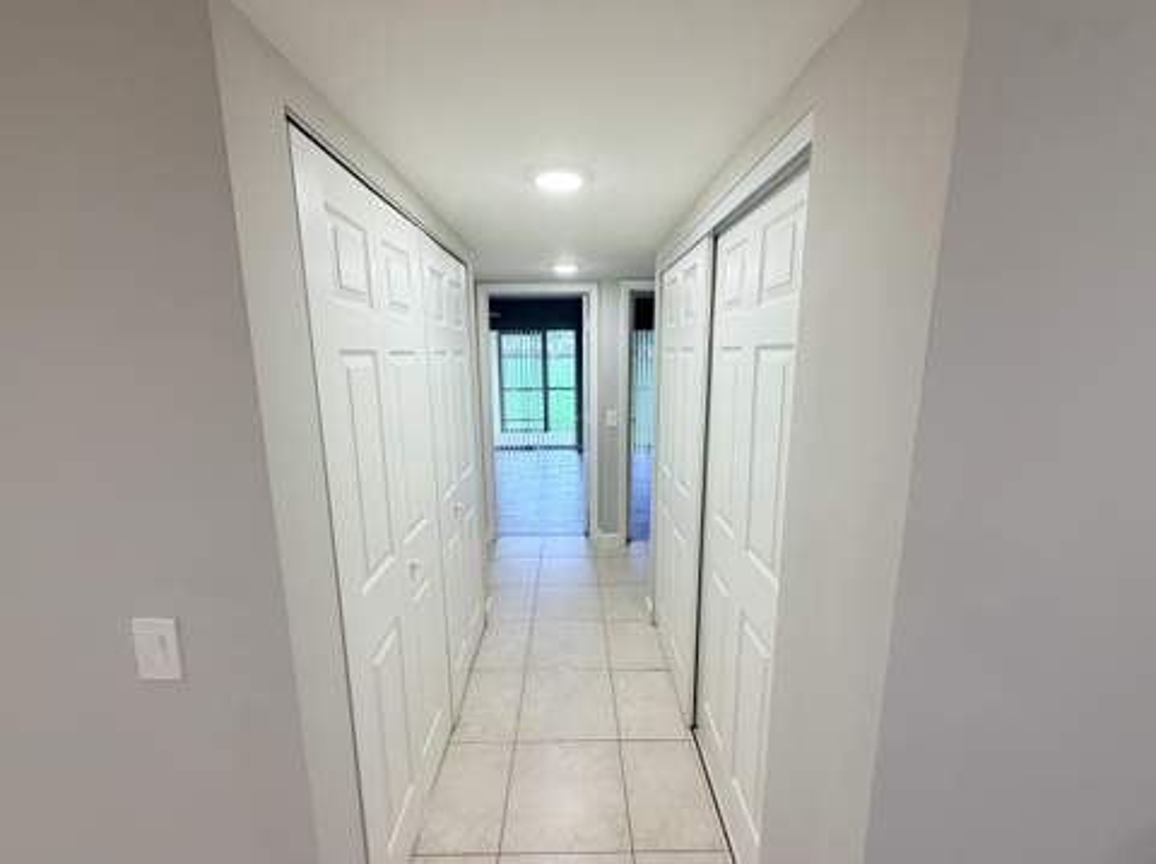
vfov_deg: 85.6
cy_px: 432
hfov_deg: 102.1
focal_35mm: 14
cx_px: 578
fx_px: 467
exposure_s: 1/120
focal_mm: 2.22
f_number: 2.2
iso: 160
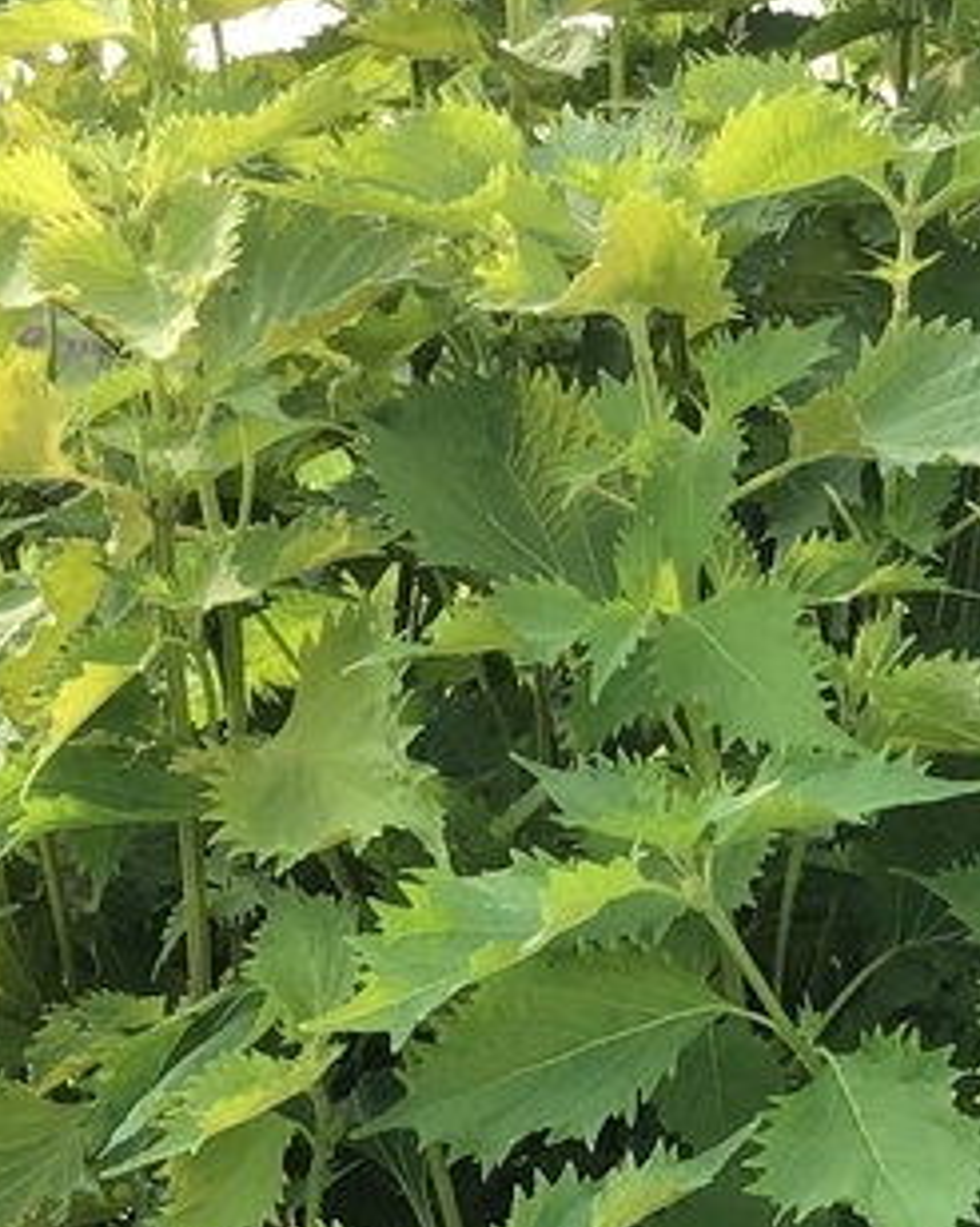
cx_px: 1016
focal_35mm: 118
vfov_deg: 16.0
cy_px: 1203
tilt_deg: -9.8
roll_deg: +0.2
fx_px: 4282
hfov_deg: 12.9
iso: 25
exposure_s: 1/379
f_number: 2.4
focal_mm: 3.3
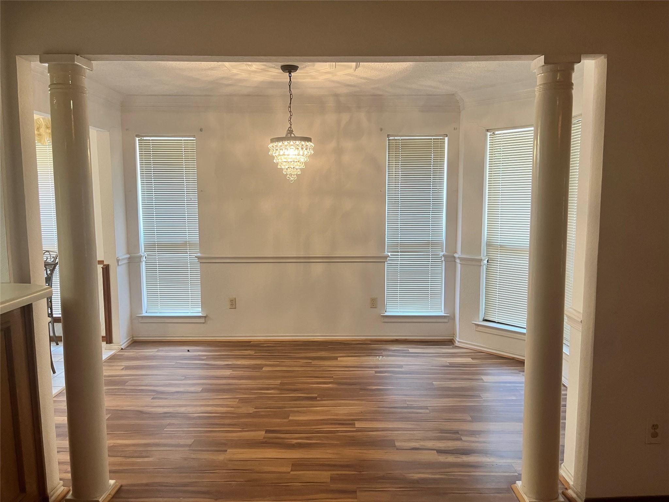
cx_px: 334
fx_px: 502
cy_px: 251
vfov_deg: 53.1
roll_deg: -0.8
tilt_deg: -5.8
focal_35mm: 26
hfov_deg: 67.3
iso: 100
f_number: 1.6
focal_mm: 5.1
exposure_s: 1/60
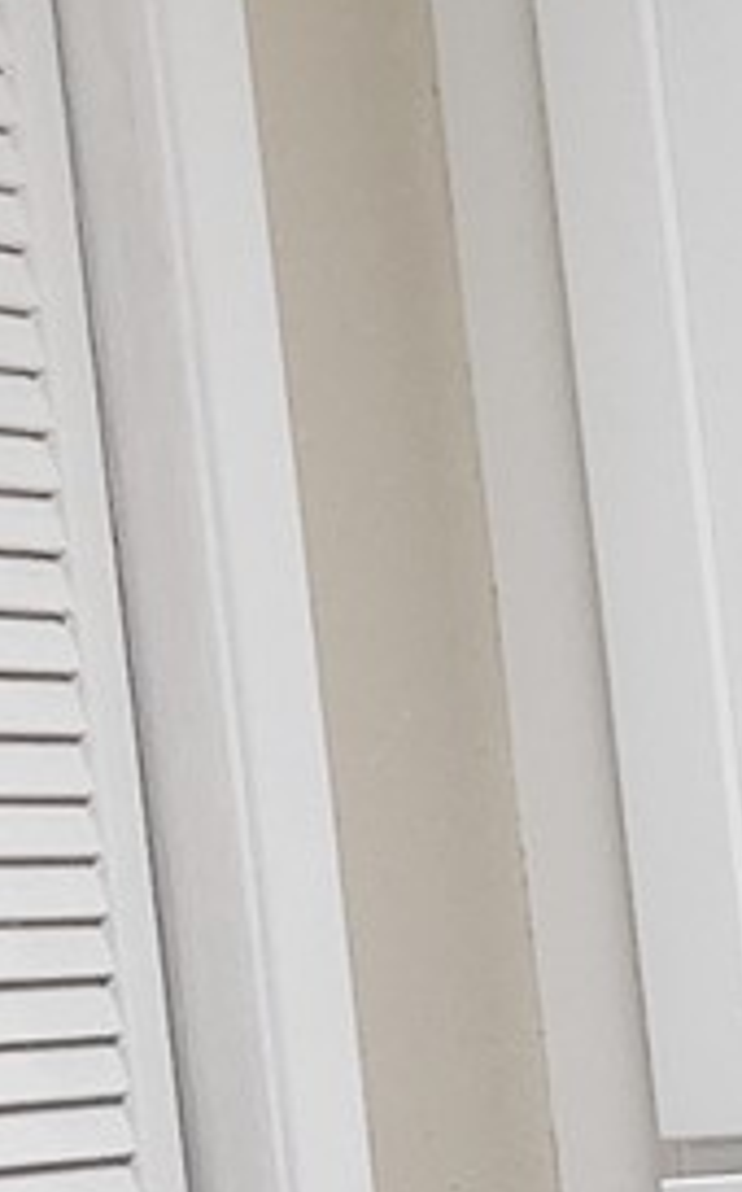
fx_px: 6196
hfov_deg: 6.5
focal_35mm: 191
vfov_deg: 10.8
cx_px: 1772
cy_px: 1410
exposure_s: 1/120
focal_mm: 5
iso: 400
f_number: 1.8
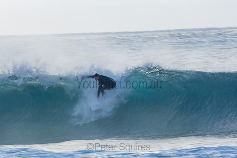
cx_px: 118
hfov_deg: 2.7
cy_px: 79
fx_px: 4938
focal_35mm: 750
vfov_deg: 1.8
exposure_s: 1/25
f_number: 22
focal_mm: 500
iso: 100
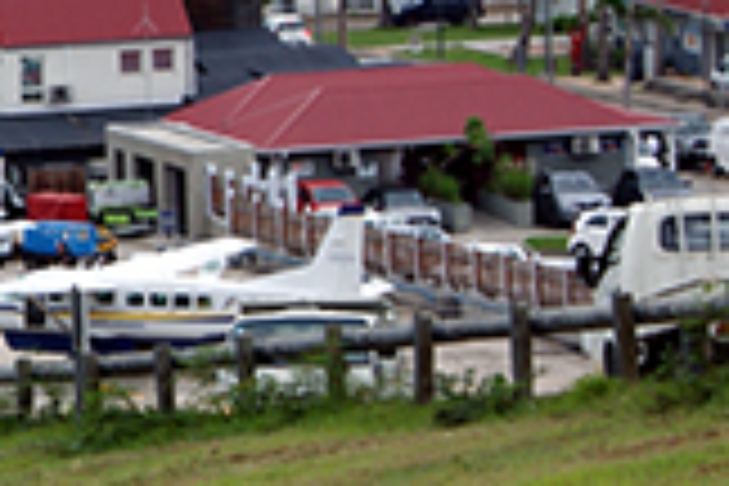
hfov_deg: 4.5
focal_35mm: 453
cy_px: 153
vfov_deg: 3.0
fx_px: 9173
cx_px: -666
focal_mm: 70
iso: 100
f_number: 8
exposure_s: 1/160
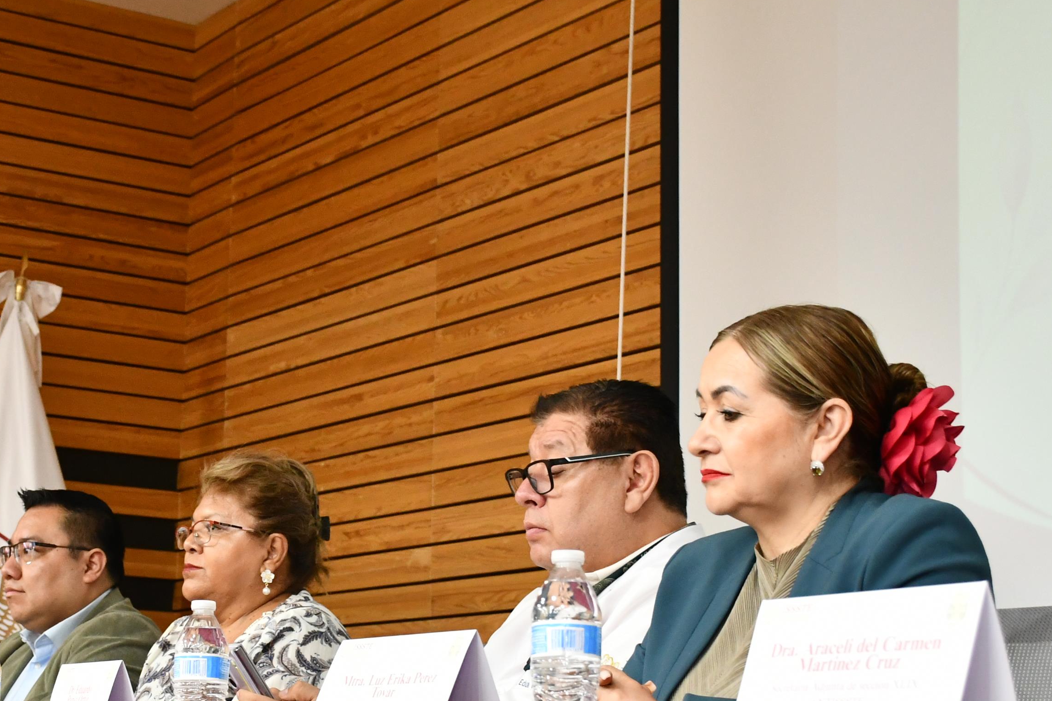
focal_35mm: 71
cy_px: 508
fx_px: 2074
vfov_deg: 19.1
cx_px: 291
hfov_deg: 28.1
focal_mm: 26
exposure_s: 1/40
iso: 2000
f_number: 5
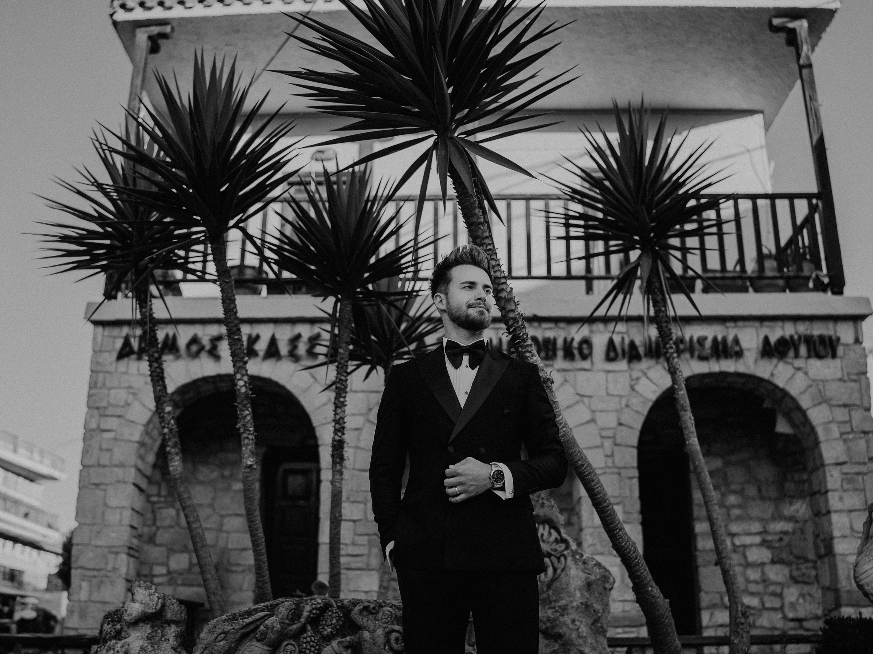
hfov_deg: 48.9
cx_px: 470
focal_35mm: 38
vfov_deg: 37.7
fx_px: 958
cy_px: 328
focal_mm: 35
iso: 100
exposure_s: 1/800
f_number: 2
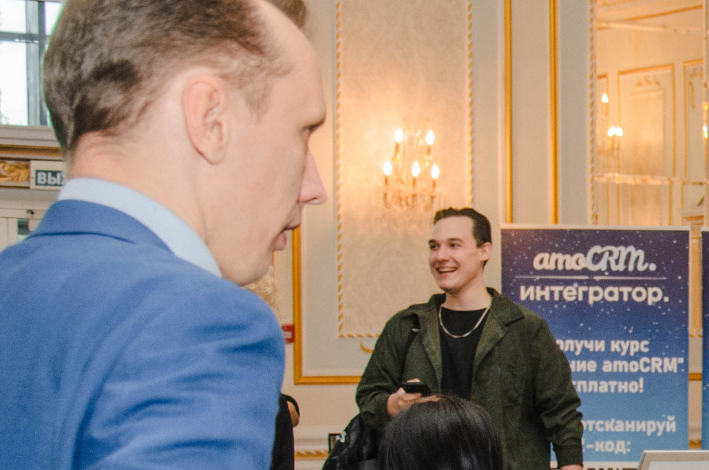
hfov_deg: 16.4
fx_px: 2261
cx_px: 1027
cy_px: 411
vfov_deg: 11.8
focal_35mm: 115
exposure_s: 1/125
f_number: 3.8
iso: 320
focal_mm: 24
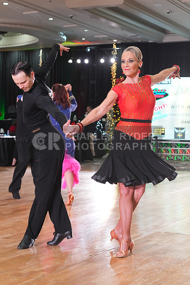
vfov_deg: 27.7
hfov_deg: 18.7
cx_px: 95
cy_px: 142
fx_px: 578
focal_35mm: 73
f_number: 5.6
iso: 3200
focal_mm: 73
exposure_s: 1/200
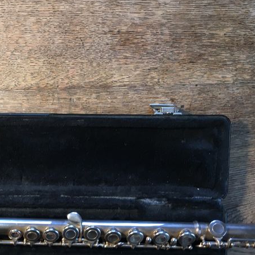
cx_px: 33
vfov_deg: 29.3
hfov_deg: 29.0
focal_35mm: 57
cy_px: 209
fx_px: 475
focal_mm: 4.15
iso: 64
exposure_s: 1/33
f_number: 2.2
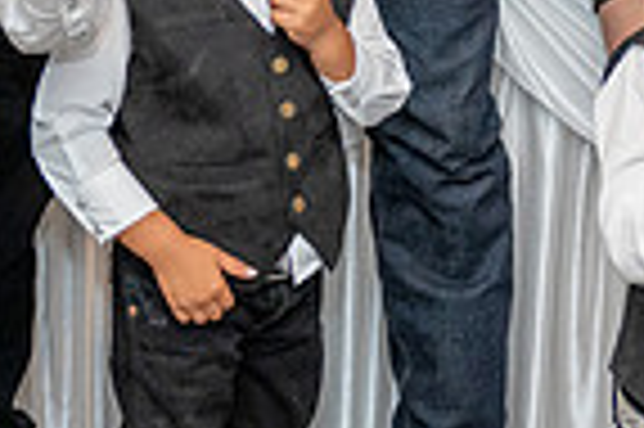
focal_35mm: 133
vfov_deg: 10.1
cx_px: 554
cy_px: -100
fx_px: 2376
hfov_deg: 15.3
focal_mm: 24
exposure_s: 1/160
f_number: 3.2
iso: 800
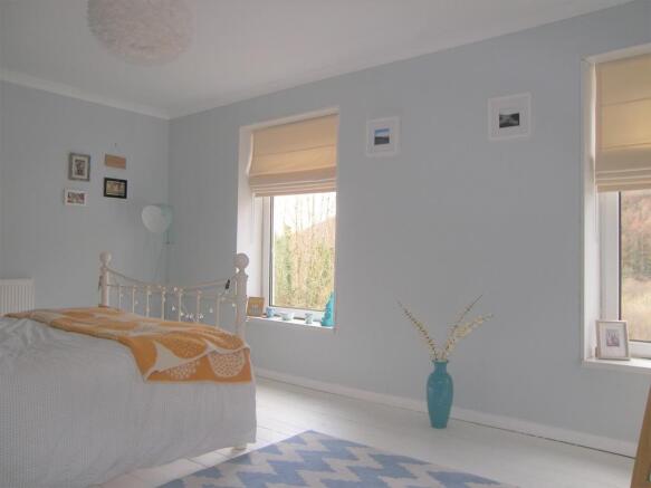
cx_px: 326
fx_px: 564
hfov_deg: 60.0
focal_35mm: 30
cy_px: 244
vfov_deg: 46.8
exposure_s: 1/30
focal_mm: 6.3
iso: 100
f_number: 3.2
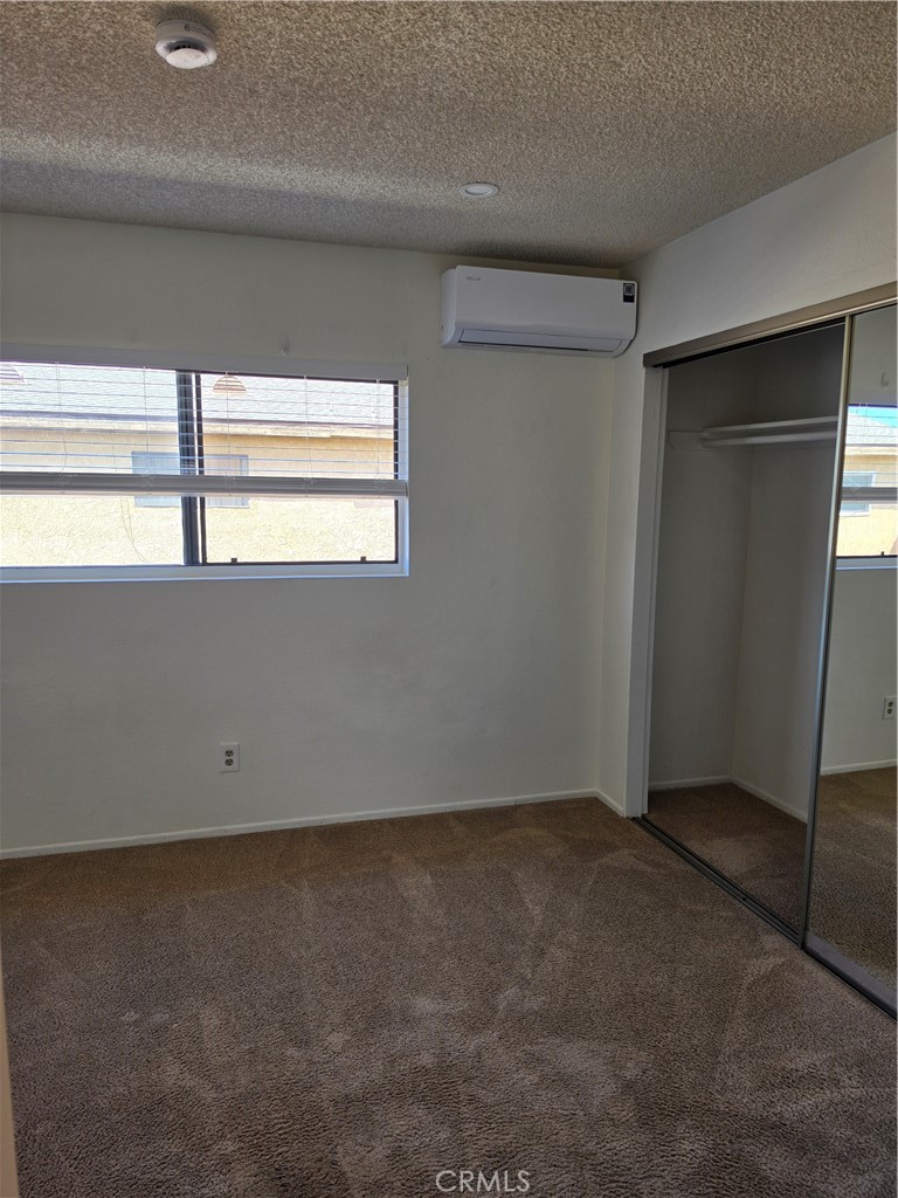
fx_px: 796
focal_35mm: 23
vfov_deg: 73.9
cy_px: 599
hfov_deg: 58.9
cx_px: 449
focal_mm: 6.5
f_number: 1.4
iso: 25
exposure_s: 1/120
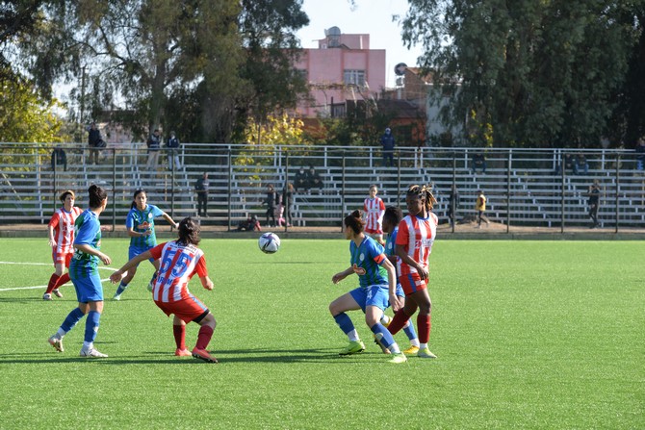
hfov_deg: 18.3
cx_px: 322
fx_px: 2007
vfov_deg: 12.2
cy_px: 215
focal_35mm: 112
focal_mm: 112
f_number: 5.6
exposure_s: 1/500
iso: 250
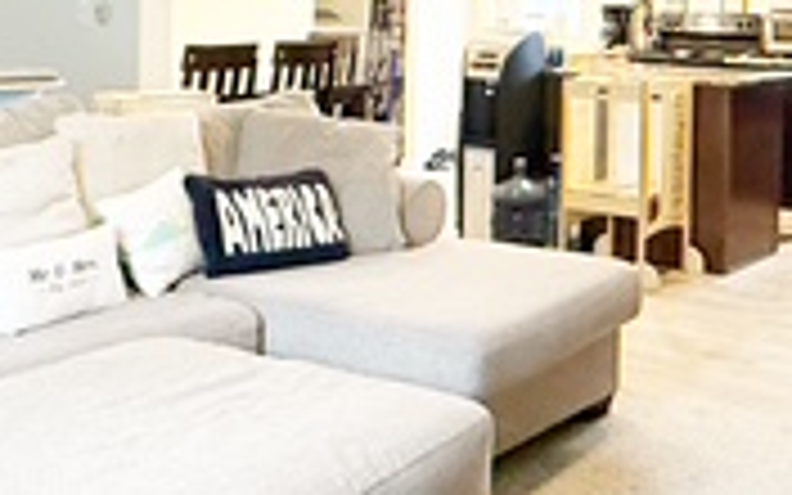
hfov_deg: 36.4
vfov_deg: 23.0
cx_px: 616
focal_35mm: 54
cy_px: 0
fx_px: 1166
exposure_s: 1/60
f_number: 2.2
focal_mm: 2.22
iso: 320
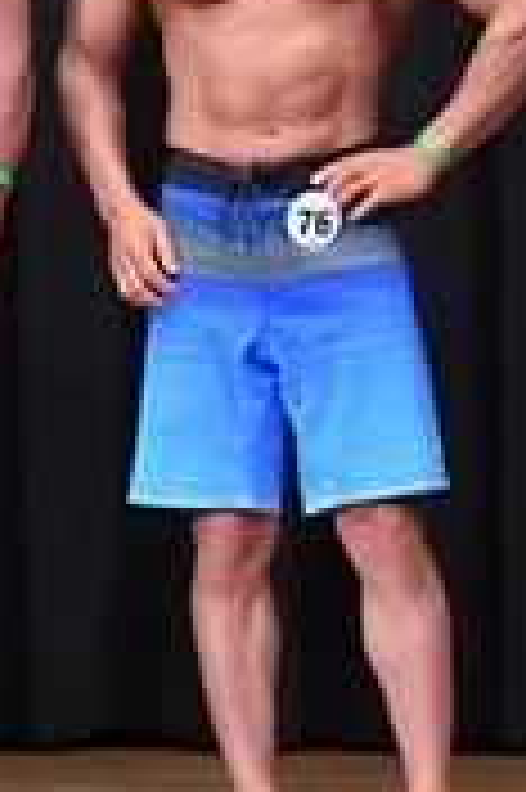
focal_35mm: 648
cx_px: -650
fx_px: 14229
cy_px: 158
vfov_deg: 3.2
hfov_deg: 2.1
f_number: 5.6
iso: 8000
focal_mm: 98
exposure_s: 1/400
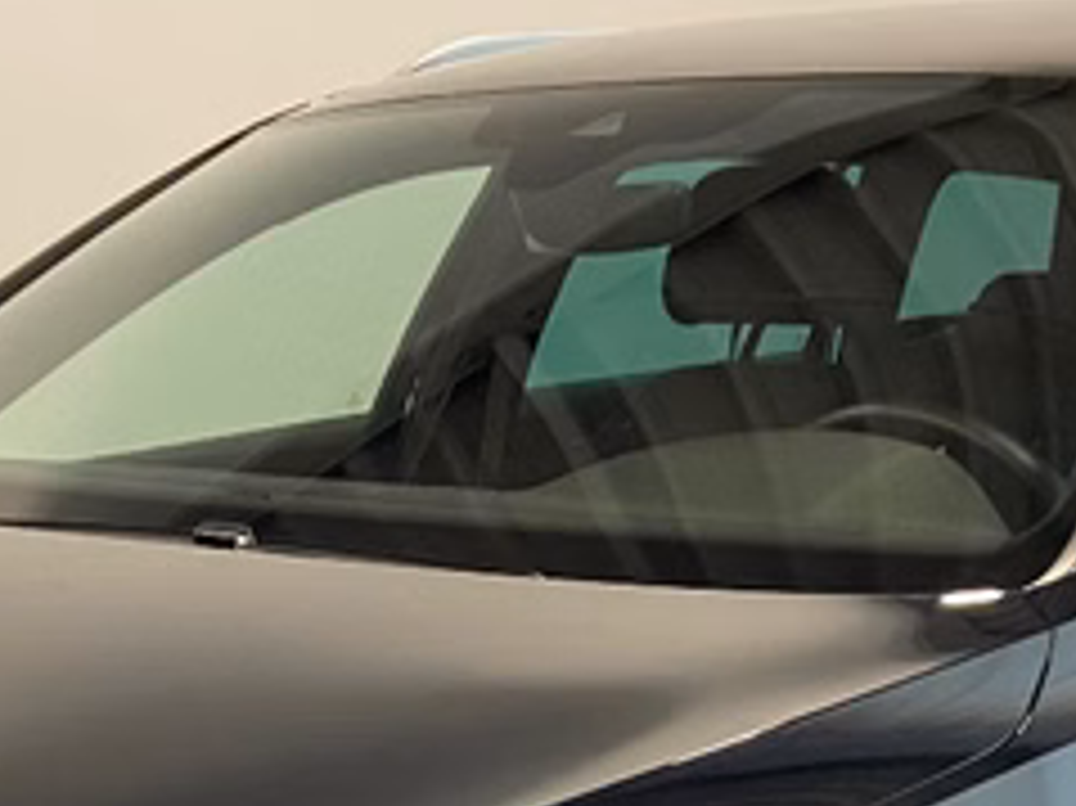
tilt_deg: -20.3
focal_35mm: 87
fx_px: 2703
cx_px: 311
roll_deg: +0.8
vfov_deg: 15.8
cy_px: 1162
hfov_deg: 22.4
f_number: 1.8
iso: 250
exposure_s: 1/50
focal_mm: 4.25
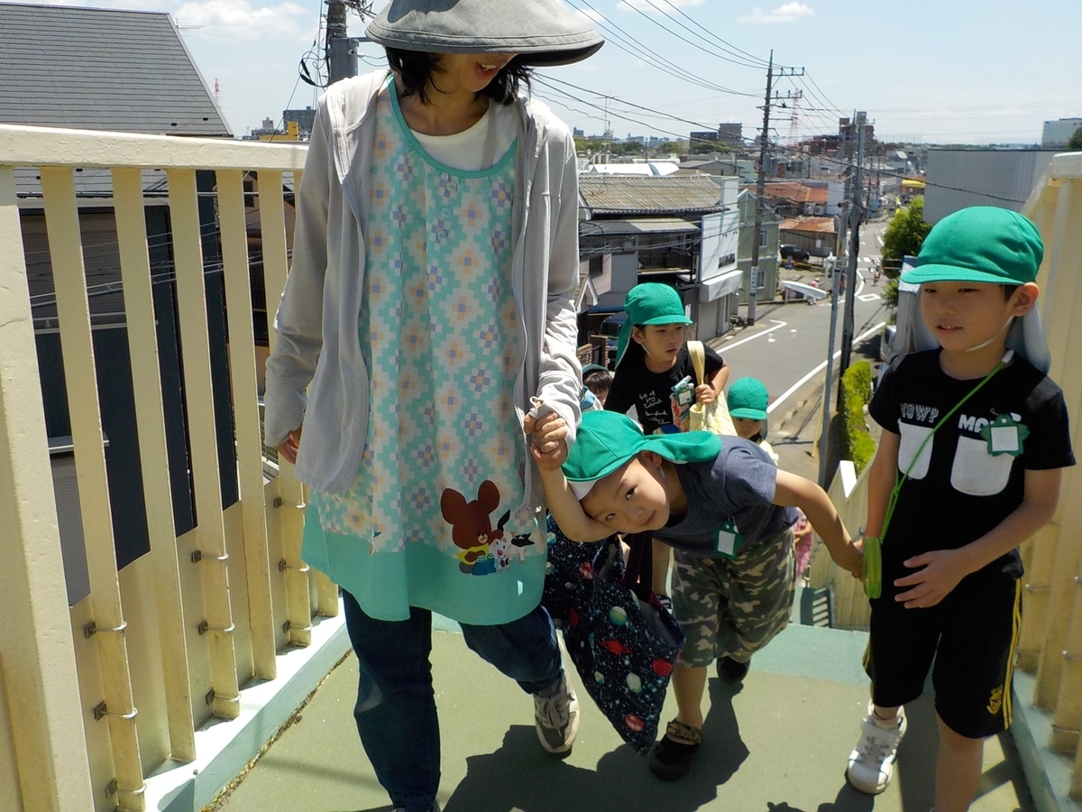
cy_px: 406
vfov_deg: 46.8
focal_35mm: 30
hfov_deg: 60.0
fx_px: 938
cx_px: 541
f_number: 3.3
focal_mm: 4.1
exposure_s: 1/1000
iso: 125
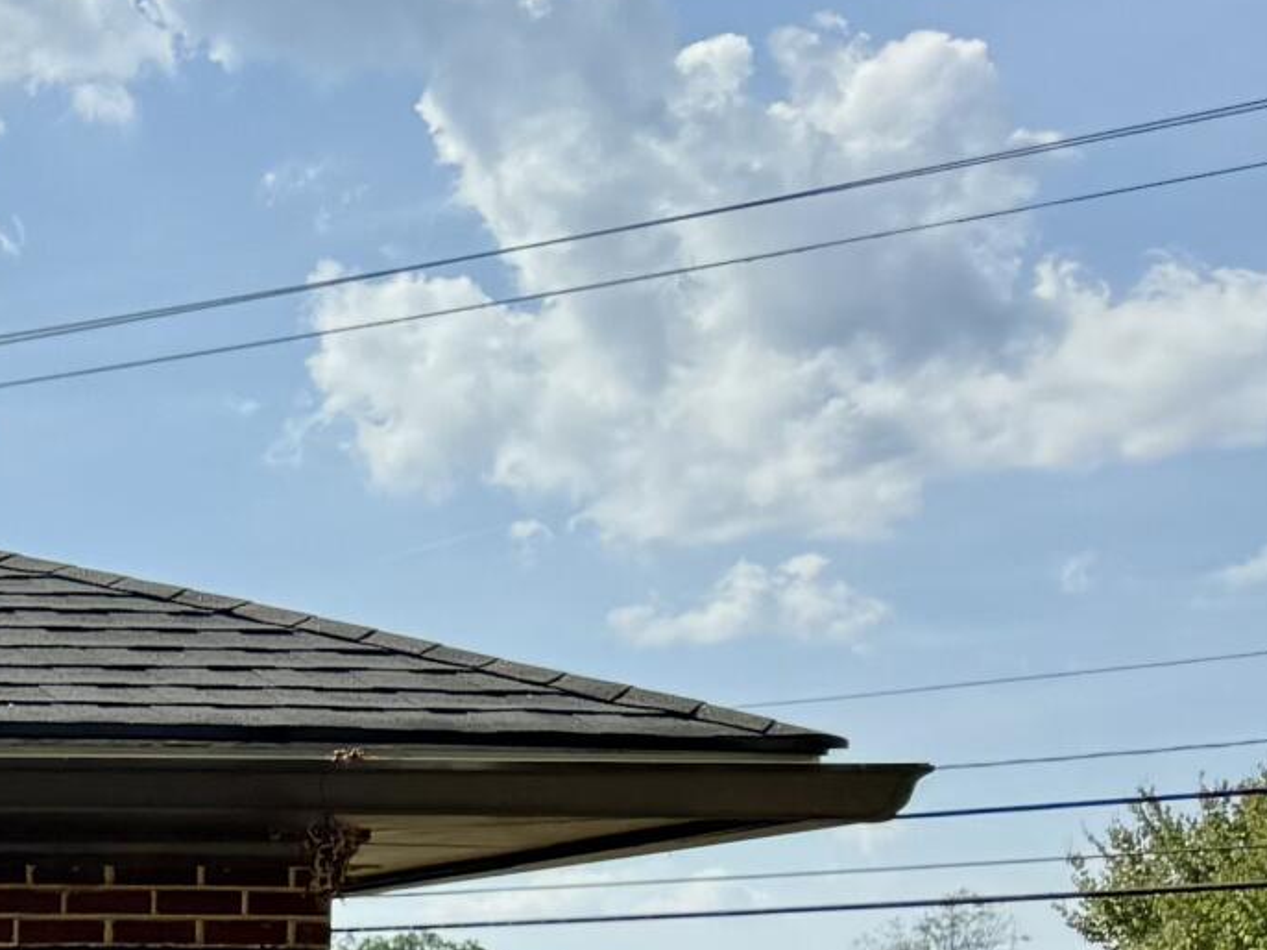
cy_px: 1492
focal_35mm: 105
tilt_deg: -3.6
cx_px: -1476
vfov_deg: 13.2
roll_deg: -0.6
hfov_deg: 14.5
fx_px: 3842
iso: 100
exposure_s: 1/3953
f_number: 1.78
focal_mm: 6.76
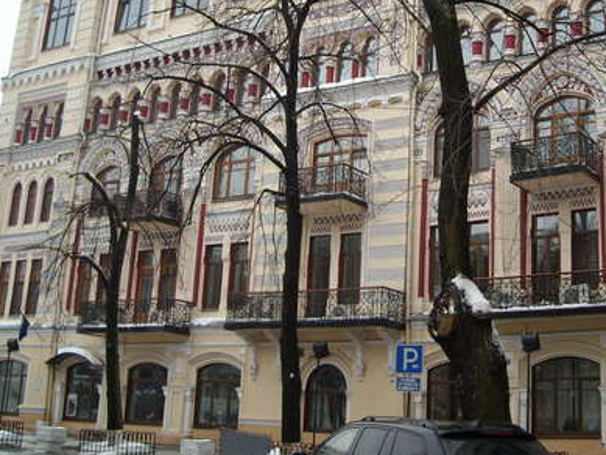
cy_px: 118
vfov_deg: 26.7
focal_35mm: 54
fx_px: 946
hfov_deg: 35.2
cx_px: 407
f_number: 2.8
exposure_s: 1/201
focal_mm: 5.7
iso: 64
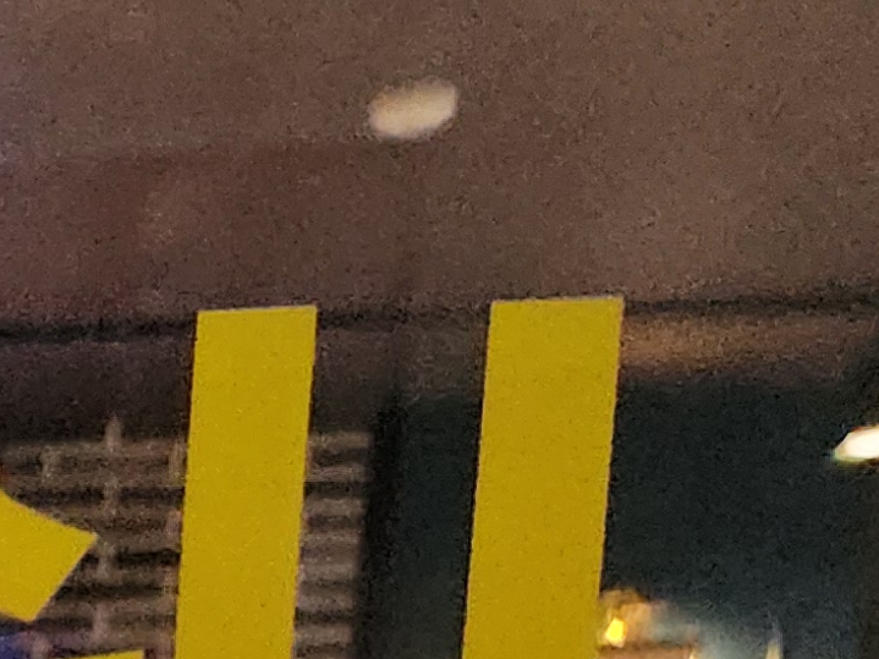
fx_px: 3250
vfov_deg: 9.9
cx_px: -1317
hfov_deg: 12.0
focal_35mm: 128
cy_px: 1692
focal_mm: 5.4
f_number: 1.8
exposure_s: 1/120
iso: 500
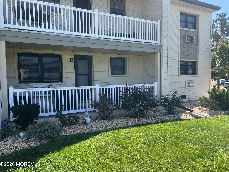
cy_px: 86
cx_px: 114
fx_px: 172
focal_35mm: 26
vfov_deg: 53.1
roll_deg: +0.7
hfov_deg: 67.3
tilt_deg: -2.2
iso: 50
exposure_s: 1/1468
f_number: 1.5
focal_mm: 5.7
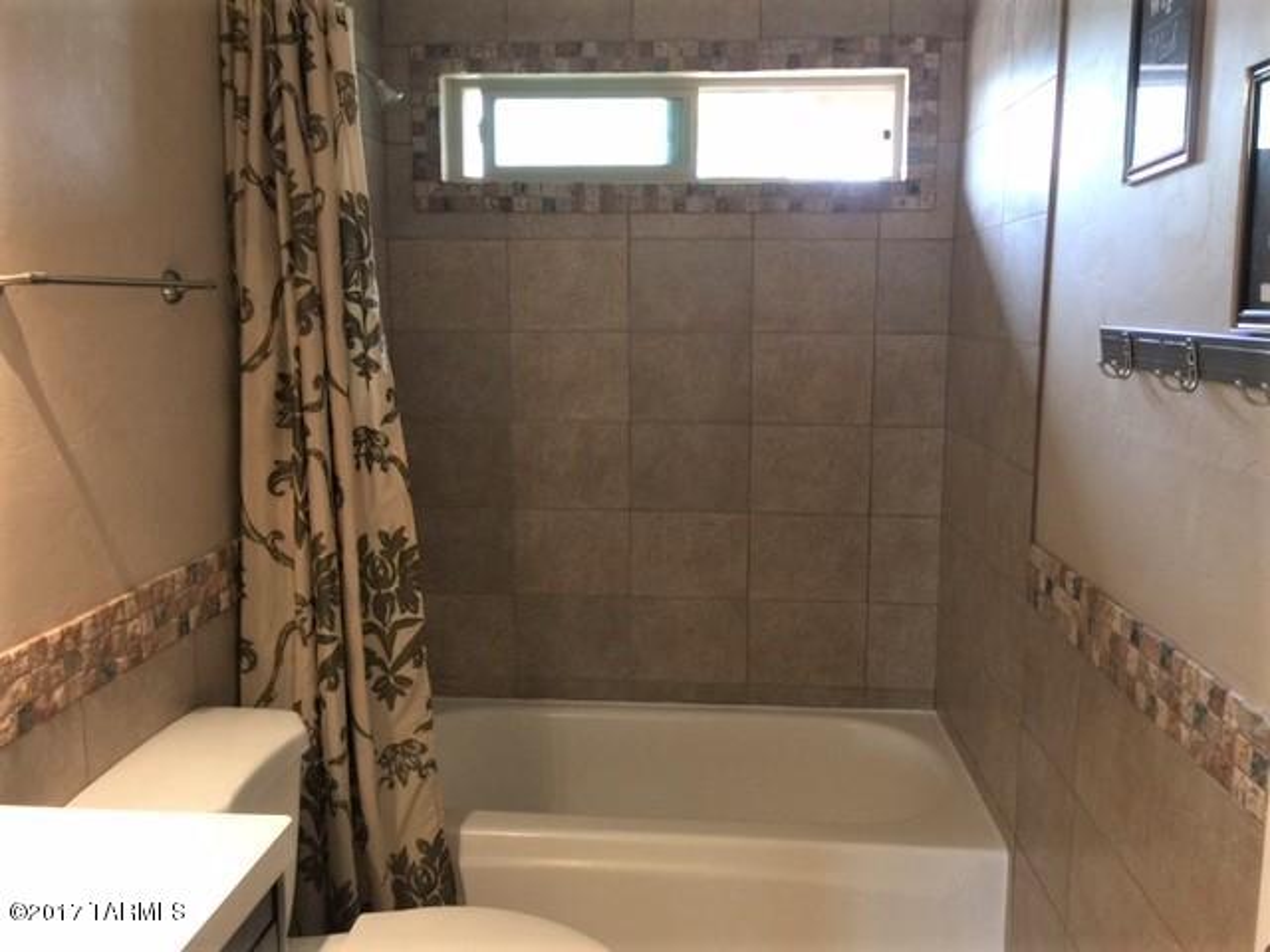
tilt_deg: -10.0
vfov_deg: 48.2
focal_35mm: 29
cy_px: 476
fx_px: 1064
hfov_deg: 61.7
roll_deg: -1.0
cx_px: 635
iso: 50
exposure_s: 1/15
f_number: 2.2
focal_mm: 4.15
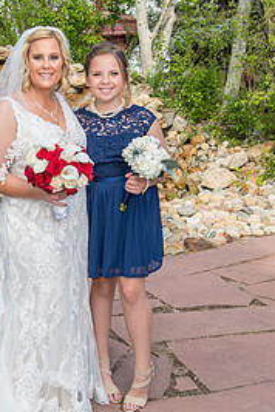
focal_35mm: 59
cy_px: 204
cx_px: 46
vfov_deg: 33.9
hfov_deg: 22.6
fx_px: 676
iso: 100
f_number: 5
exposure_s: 1/250
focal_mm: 35
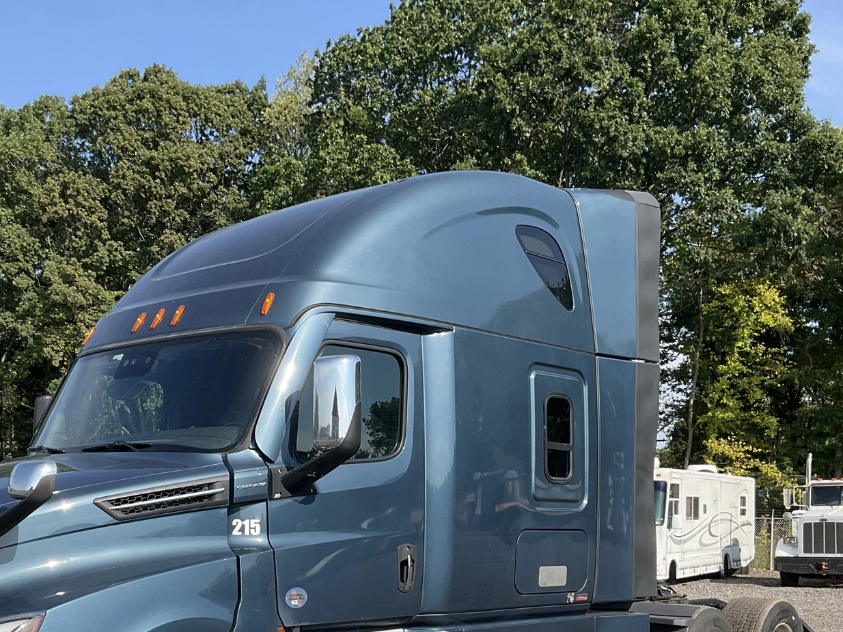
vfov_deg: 30.2
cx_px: 320
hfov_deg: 40.2
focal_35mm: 47
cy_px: 502
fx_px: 1145
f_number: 1.8
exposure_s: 1/978
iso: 25
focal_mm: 3
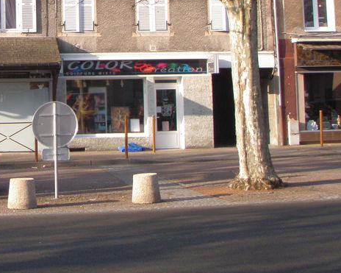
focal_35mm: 80
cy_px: 7
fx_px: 807
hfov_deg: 23.2
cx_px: 29
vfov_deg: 18.7
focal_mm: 6.7
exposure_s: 1/400
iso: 80
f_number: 3.5
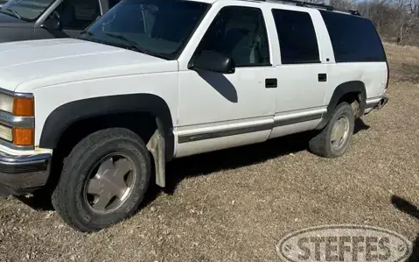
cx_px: 151
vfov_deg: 36.6
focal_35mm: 34
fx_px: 388
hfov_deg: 55.9
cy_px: 74
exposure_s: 1/8929
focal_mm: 6.86
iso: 80
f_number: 1.78
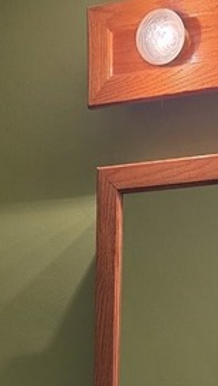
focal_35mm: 99
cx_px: -17
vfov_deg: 18.6
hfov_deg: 12.1
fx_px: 1015
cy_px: 605
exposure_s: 1/120
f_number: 1.7
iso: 160
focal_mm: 6.3
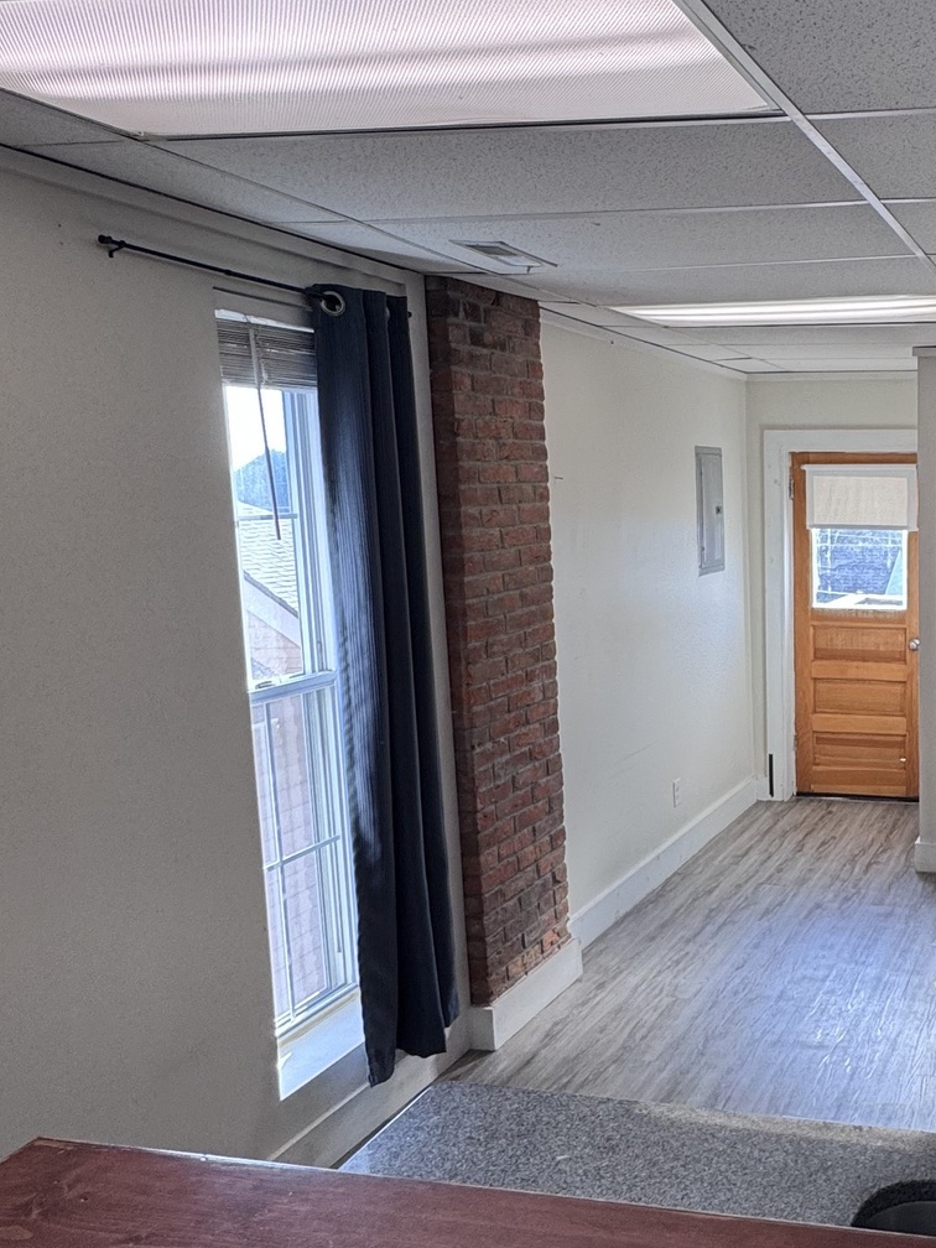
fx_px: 1154
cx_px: 911
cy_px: 669
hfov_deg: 39.5
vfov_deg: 56.8
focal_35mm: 32
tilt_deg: -9.1
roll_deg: +0.0
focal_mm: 2.22
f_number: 2.2
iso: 100
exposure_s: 1/120
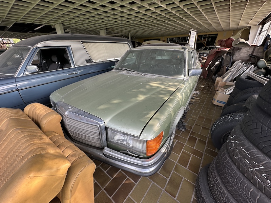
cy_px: 102
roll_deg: +1.7
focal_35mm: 14
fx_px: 110
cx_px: 136
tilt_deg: -25.8
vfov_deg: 85.7
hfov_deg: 102.1
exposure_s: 1/99
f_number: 2.2
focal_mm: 2.22
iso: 40
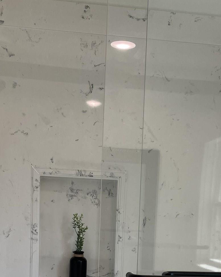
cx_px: 127
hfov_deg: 23.5
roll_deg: -3.6
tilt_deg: -7.7
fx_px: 532
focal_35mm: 65
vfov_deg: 27.1
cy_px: 290
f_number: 1.8
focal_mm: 3.99
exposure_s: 1/120
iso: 40
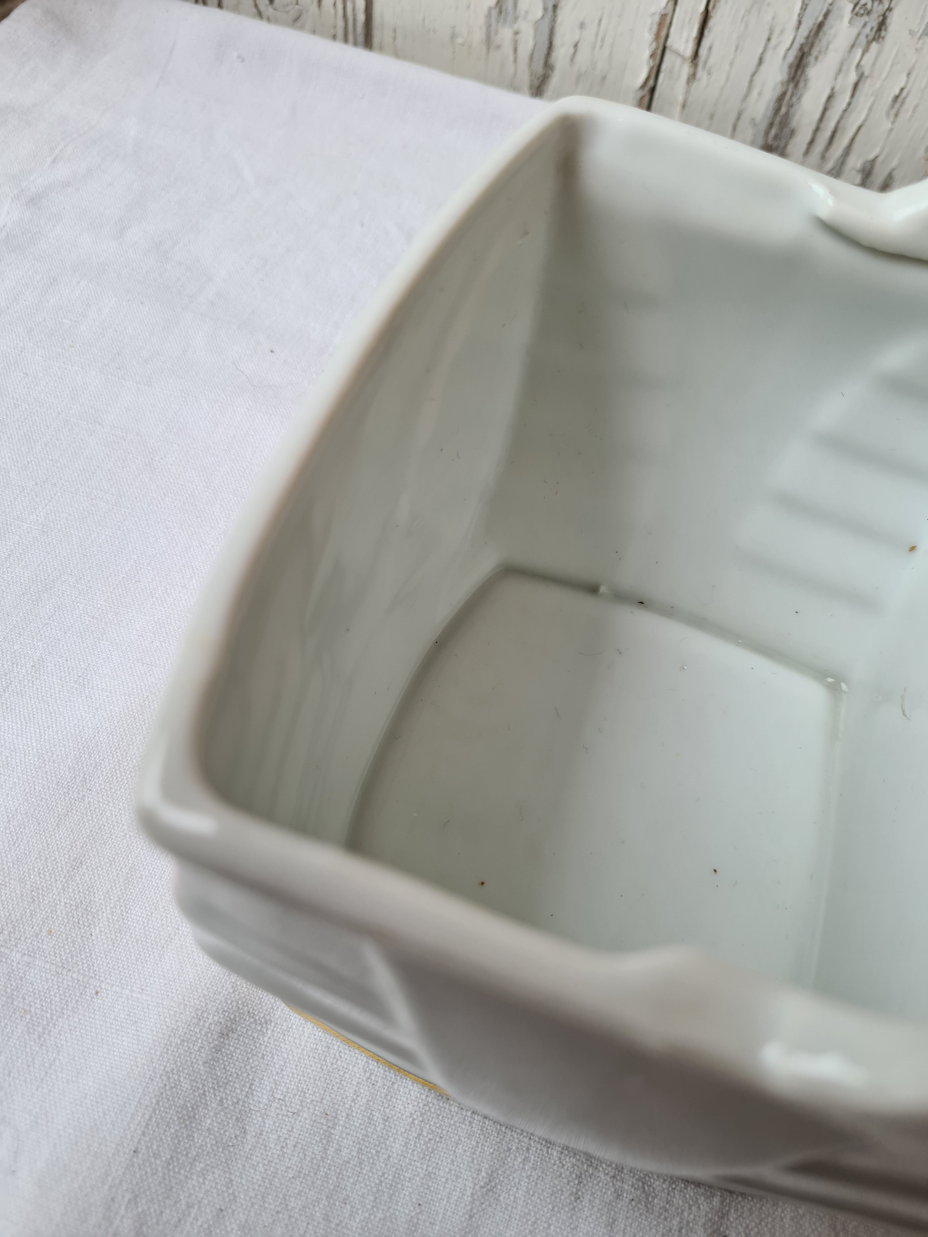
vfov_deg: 67.3
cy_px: 618
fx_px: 929
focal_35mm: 26
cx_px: 464
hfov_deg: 53.1
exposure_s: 1/120
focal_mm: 5.4
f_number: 1.8
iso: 50
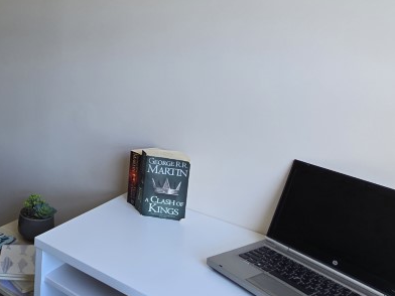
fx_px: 388
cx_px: 45
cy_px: 79
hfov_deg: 48.7
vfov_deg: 40.7
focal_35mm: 34
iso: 50
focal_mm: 2.2
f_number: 2.2
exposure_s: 1/100
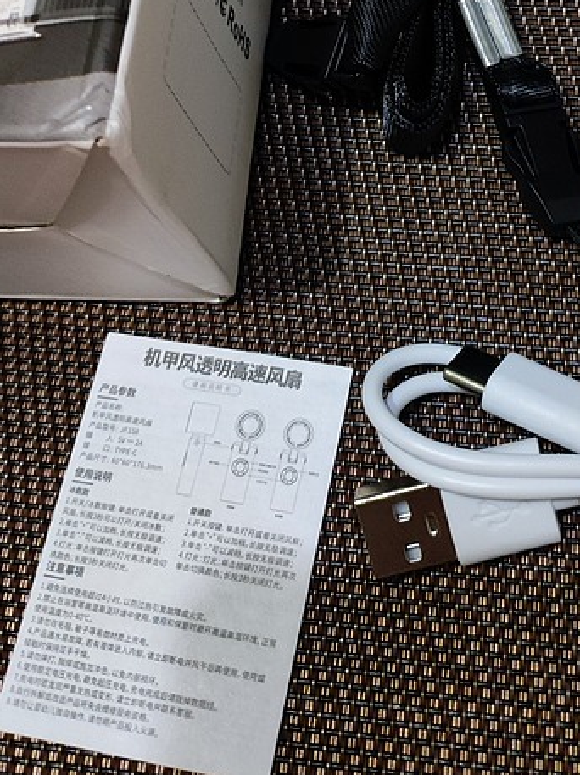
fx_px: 1275
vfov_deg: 30.7
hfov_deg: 25.3
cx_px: 443
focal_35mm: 57
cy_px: -47
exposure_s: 1/30
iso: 932
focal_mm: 4.7
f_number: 1.79
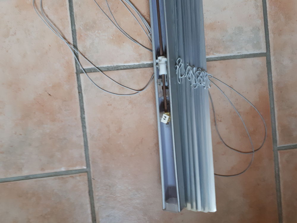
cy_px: 112
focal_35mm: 27
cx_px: 148
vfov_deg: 51.4
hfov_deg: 65.3
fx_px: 232
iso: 160
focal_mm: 3.6
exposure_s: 1/33
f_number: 1.9
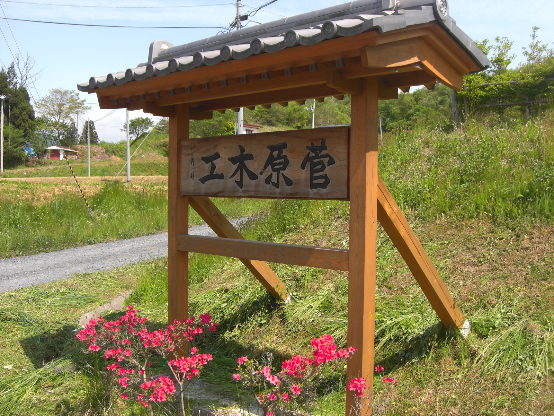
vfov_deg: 37.7
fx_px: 608
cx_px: 277
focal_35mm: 38
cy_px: 208
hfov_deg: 49.0
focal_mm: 7.9
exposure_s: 1/500
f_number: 4
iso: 80
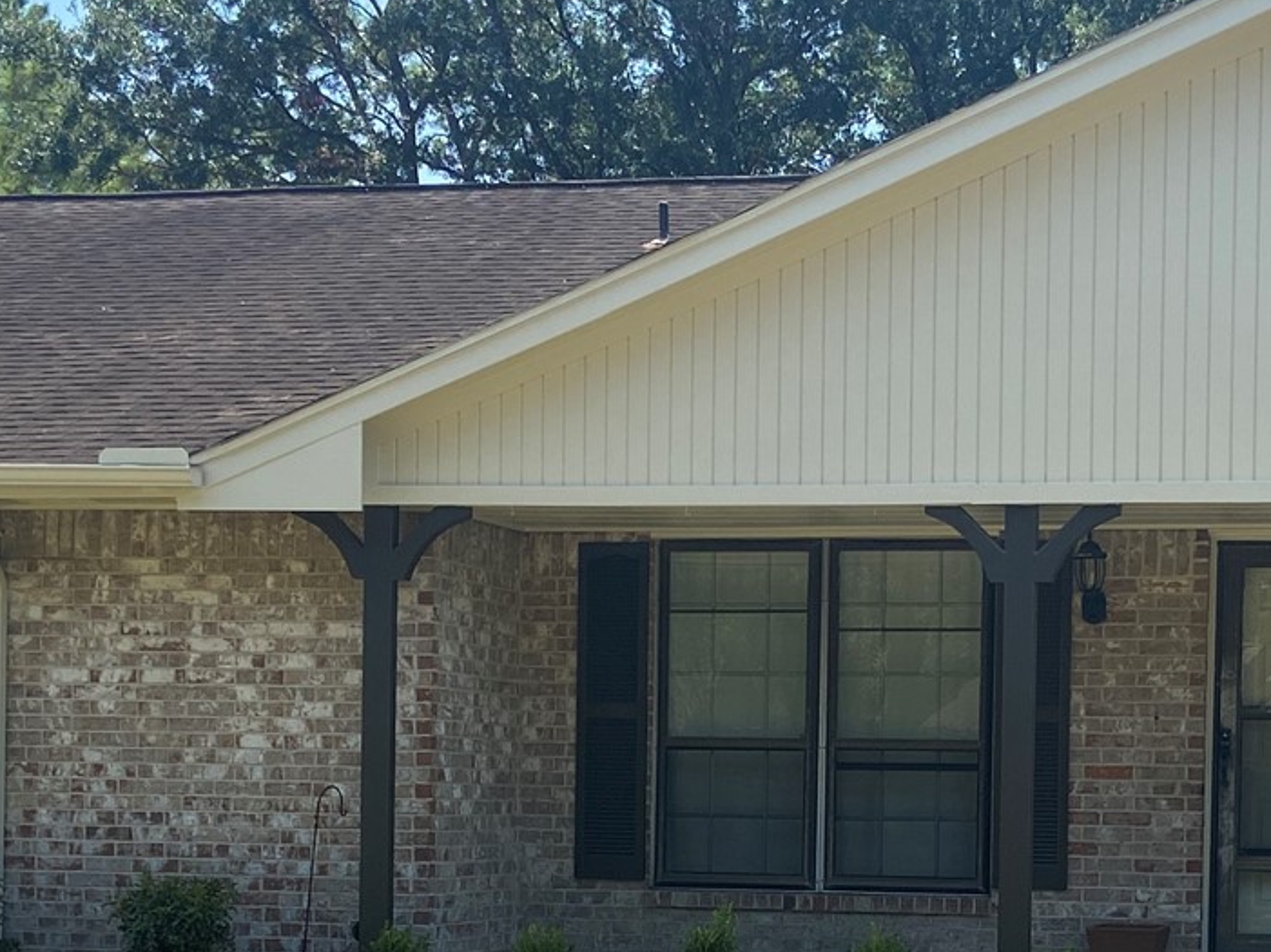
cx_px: 859
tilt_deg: -1.2
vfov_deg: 19.0
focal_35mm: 76
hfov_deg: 25.5
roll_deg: -0.5
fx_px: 2789
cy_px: 872
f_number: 1.8
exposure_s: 1/1838
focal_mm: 4.25
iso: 32
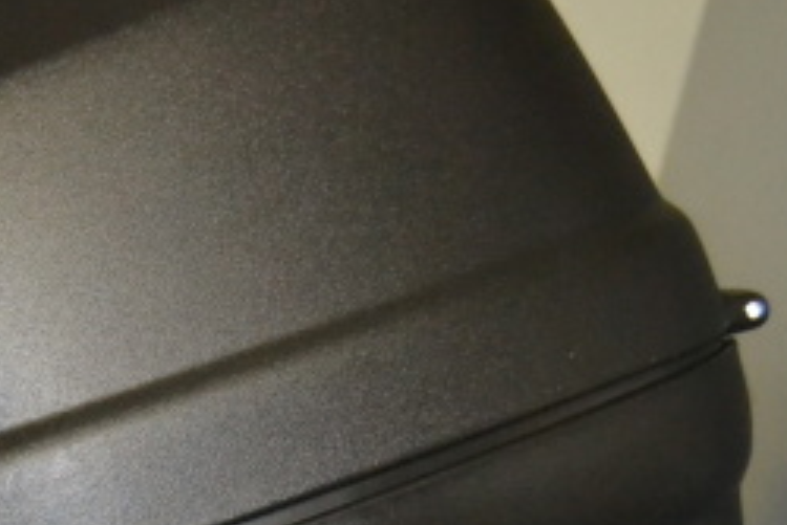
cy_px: 558
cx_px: -145
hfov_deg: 13.1
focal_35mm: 153
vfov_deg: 8.9
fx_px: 3347
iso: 2800
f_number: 4.2
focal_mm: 30
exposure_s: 1/60
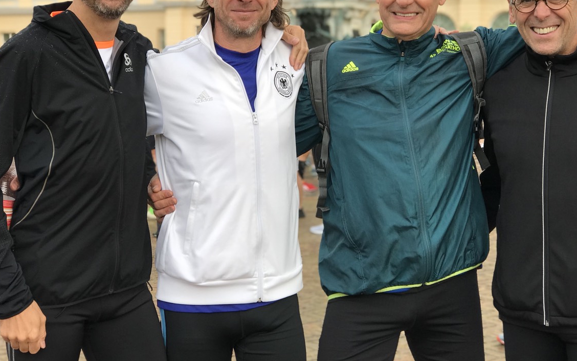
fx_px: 1179
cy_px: 131
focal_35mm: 75
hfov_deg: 27.5
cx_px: 294
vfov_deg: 17.4
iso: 20
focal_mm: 6.6
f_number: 2.8
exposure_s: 1/155
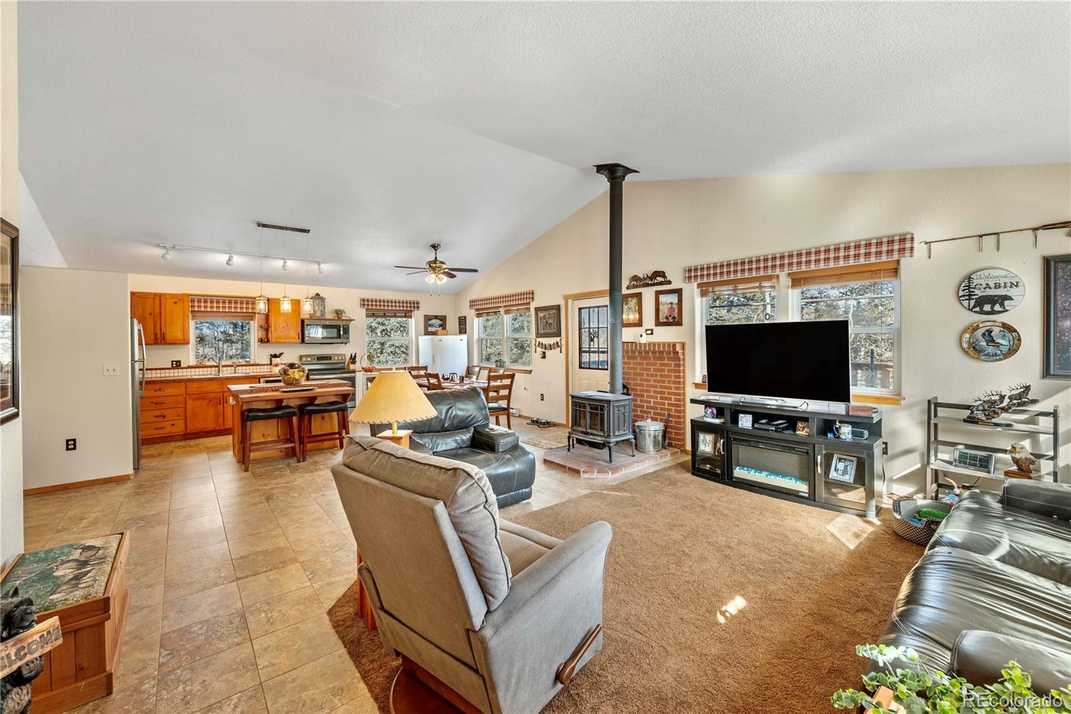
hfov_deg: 104.2
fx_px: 417
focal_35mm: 14
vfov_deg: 81.2
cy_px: 357
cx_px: 536
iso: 100
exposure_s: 2
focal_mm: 14
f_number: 8
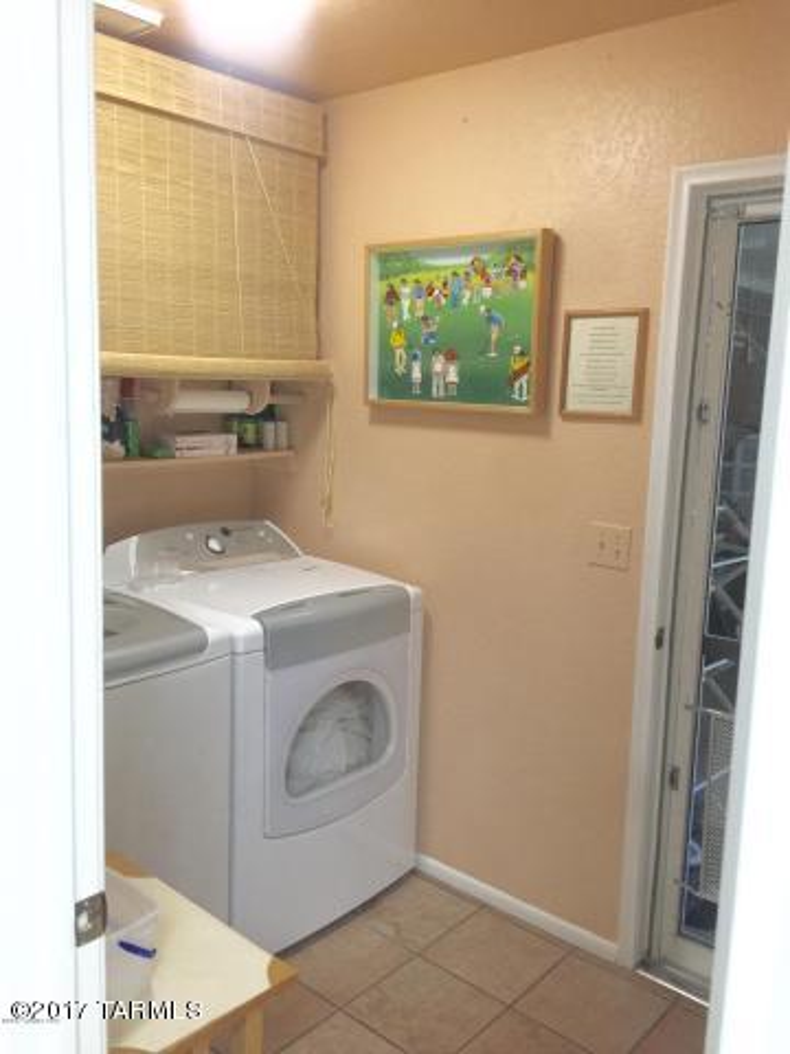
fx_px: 882
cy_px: 527
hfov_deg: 48.2
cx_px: 395
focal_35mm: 29
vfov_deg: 61.7
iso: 100
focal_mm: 4.15
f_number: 2.2
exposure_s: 1/15
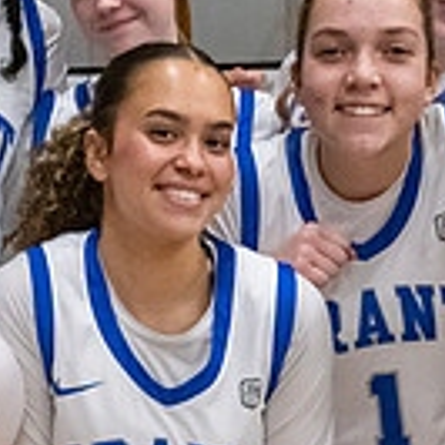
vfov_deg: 12.5
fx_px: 2036
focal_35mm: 140
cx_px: 102
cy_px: 306
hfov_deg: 12.4
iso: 11400
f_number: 8
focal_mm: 31.5
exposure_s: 1/200
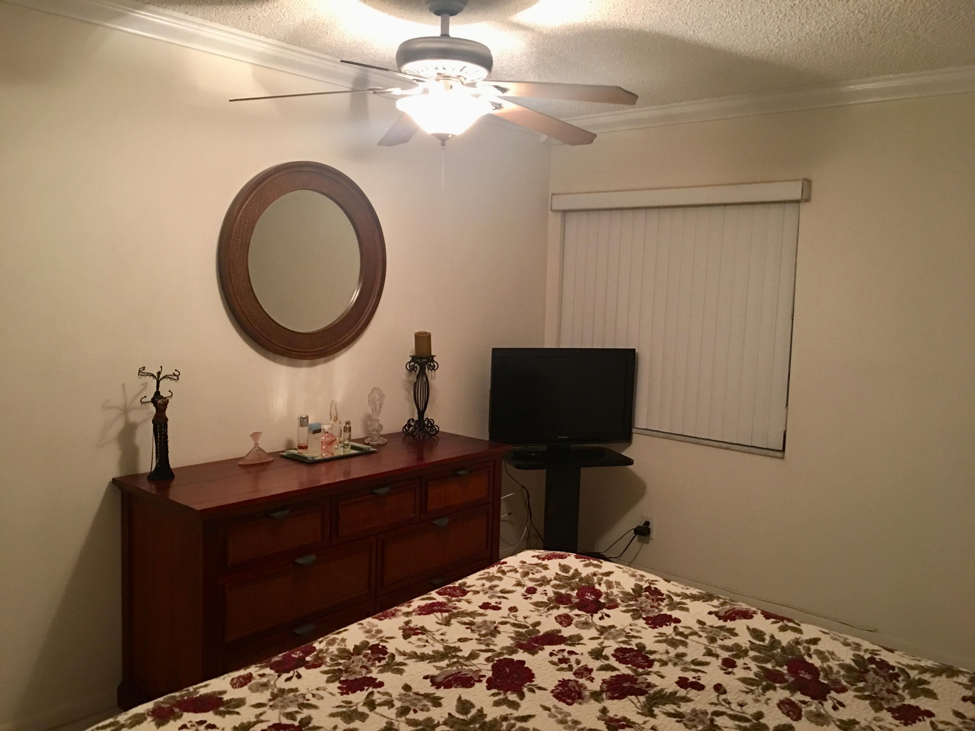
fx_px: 817
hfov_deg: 61.7
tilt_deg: -4.0
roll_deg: -1.4
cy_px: 366
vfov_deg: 48.2
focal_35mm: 29
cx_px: 488
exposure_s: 1/4
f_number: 2.2
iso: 50
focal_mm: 4.15
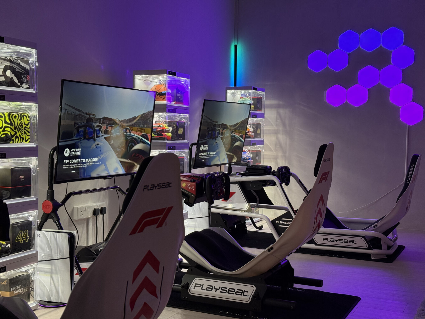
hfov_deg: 39.7
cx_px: 212
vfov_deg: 30.3
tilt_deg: -2.2
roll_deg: -0.8
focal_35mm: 48
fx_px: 589
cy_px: 160
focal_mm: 6.76
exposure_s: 1/59
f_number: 1.78
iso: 100
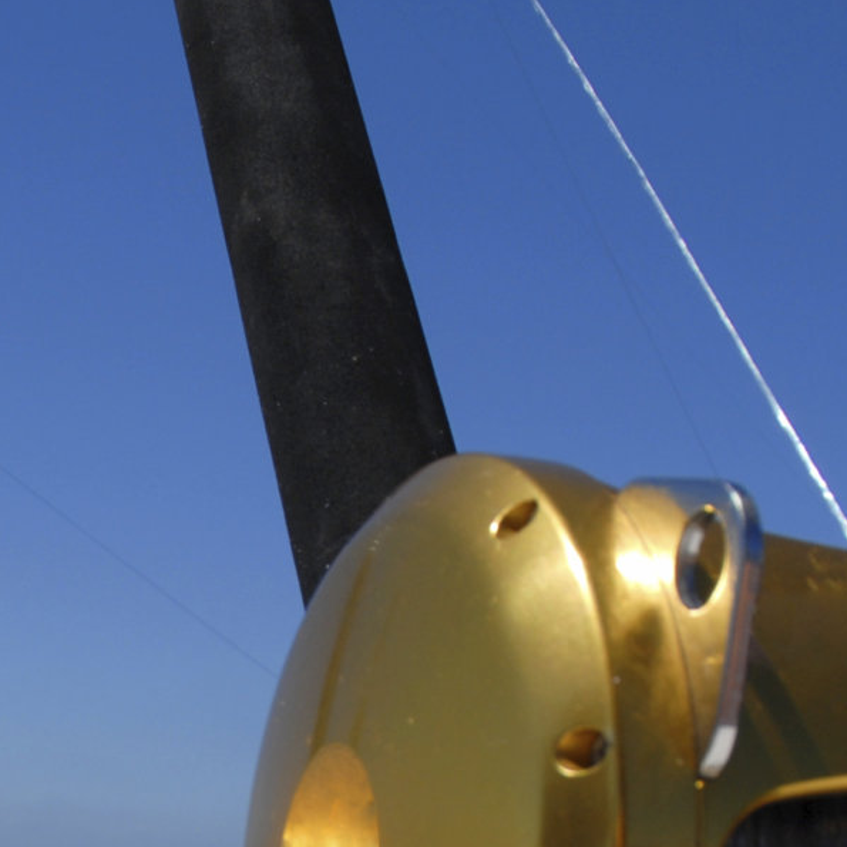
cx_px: 50
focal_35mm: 85
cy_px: 999
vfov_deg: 19.3
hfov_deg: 19.9
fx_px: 2353
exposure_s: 1/350
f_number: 10
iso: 100
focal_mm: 18
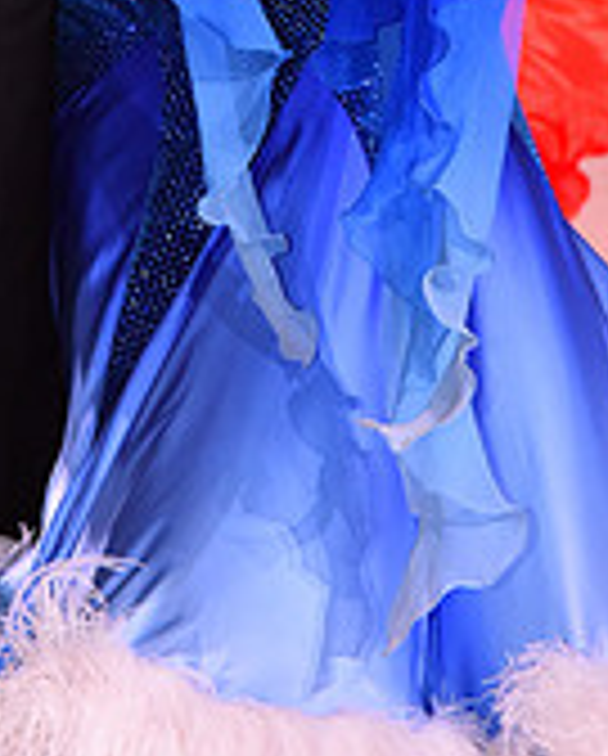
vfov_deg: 6.9
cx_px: 56
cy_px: -162
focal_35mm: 278
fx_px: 6236
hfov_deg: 5.6
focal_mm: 86
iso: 2500
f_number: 6.3
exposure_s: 1/320
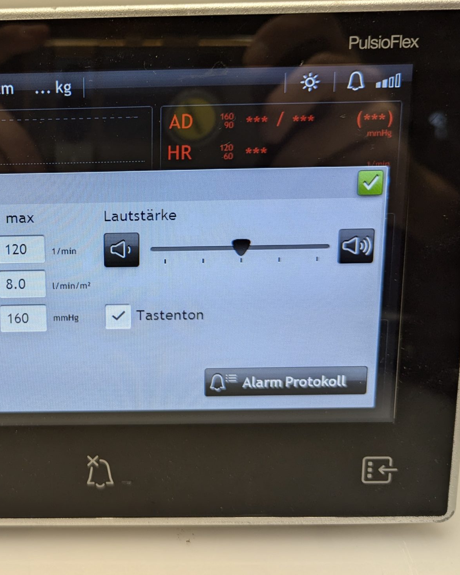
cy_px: 209
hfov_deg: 35.0
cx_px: 72
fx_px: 698
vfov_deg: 44.4
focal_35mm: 41
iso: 71
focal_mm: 6.81
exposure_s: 1/100
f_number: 1.85
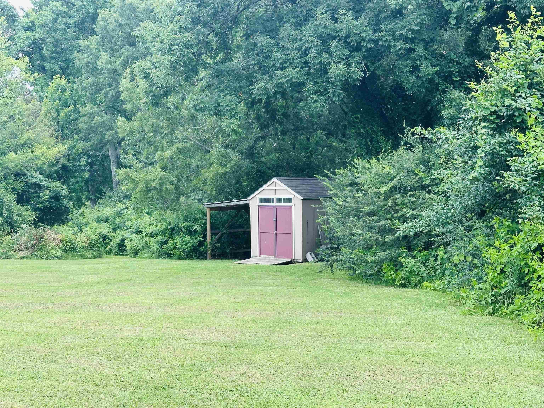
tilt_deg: -1.2
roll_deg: +0.3
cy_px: 204
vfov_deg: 30.3
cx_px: 272
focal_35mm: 48
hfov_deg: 39.7
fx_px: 754
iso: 64
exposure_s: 1/681
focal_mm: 6.86
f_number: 1.78
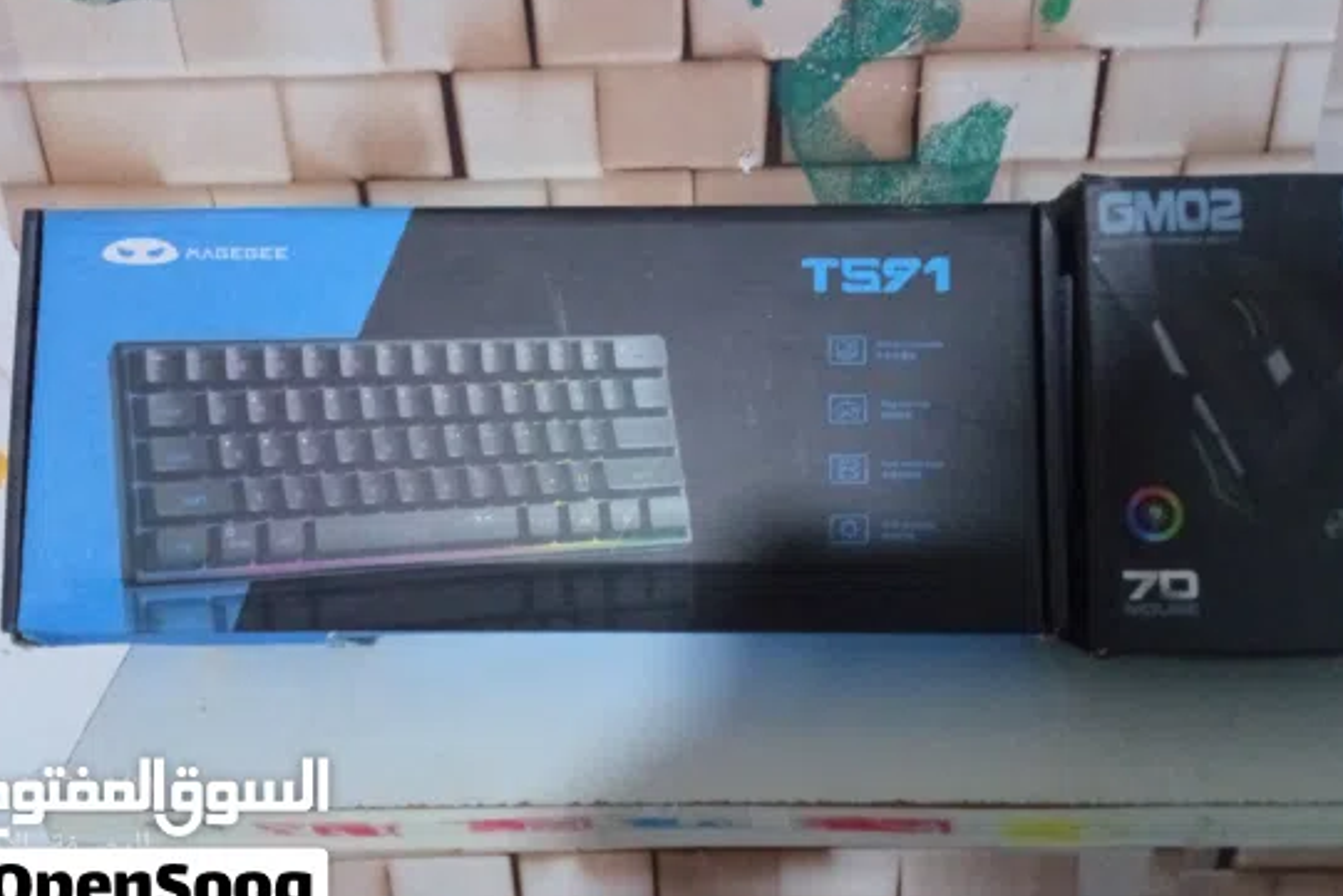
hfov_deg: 58.7
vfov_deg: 41.1
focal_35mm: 32
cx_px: 703
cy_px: 400
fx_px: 1194
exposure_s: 1/20
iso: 1713
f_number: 1.85
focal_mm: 3.64
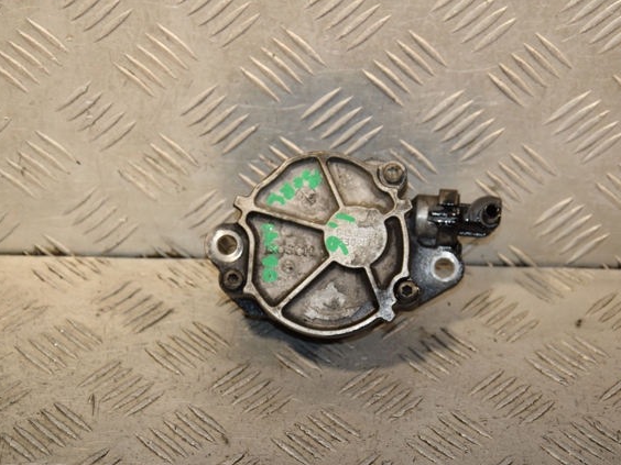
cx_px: 313
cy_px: 233
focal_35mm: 108
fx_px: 1937
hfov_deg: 18.2
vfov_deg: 13.7
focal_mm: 66
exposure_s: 1/200
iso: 800
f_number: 6.3
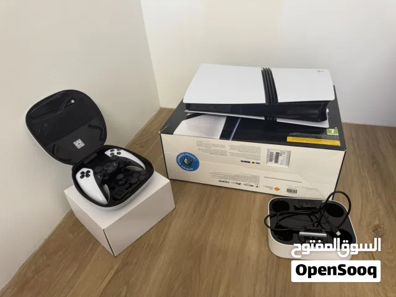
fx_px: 275
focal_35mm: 24
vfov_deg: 56.8
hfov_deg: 71.6
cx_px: 198
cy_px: 148
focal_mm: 6.76
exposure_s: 1/60
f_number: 1.78
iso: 250
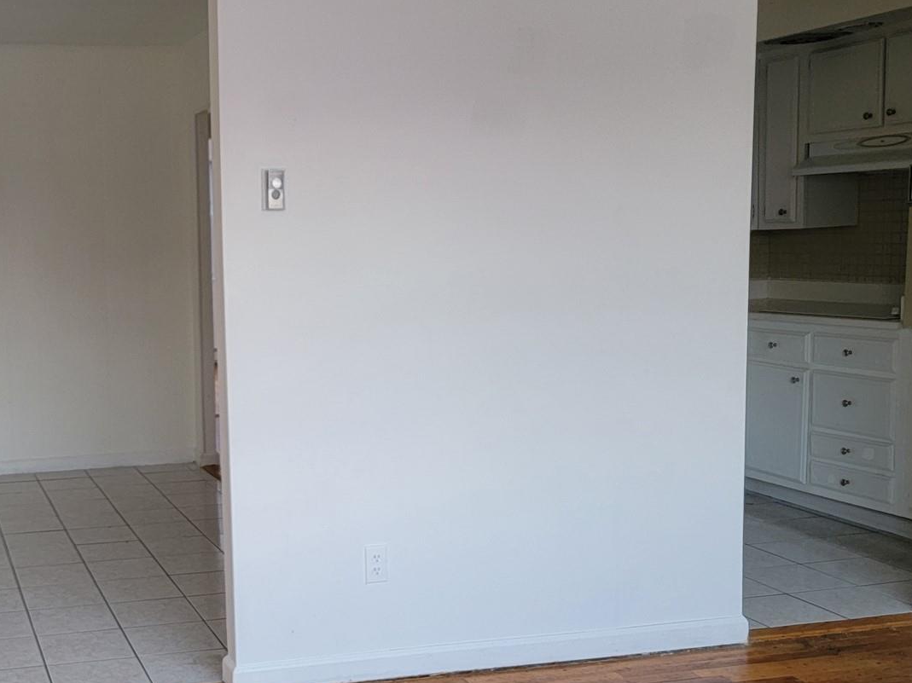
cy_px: 380
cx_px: 172
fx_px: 1212
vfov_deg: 31.5
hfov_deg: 39.5
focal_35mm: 46
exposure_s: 1/40
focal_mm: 6.7
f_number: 1.8
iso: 250
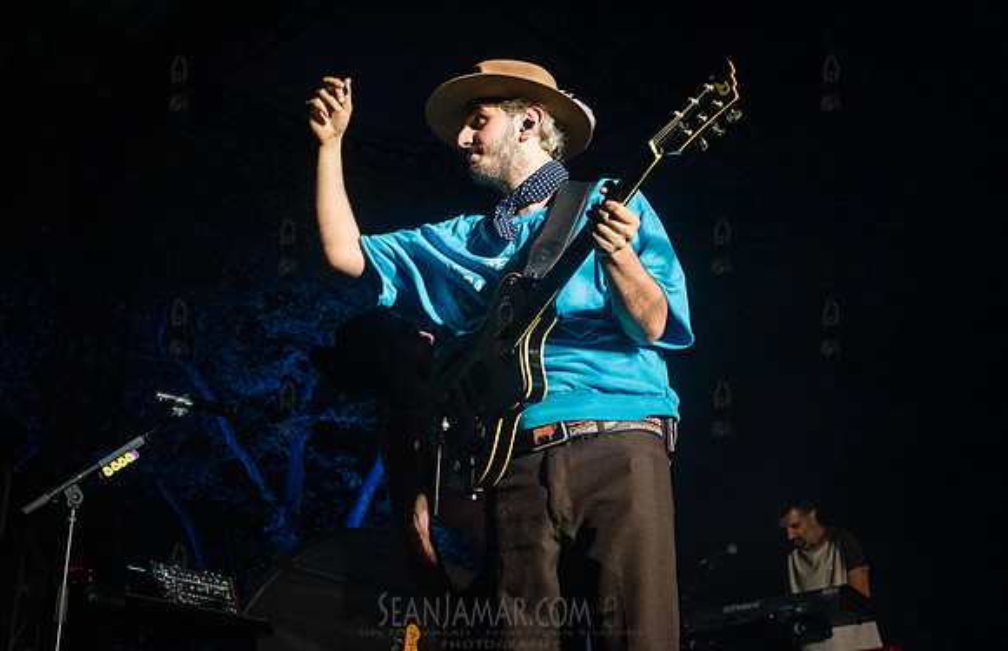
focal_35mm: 48
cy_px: 421
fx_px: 1325
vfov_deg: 27.5
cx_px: 488
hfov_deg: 41.7
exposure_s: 1/640
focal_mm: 35
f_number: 5
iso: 4000
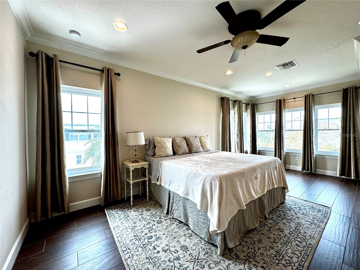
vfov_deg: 85.7
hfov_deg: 102.1
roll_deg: +0.6
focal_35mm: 14
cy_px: 135
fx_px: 146
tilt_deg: +0.0
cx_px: 180
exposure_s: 1/120
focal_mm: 2.22
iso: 100
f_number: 2.2
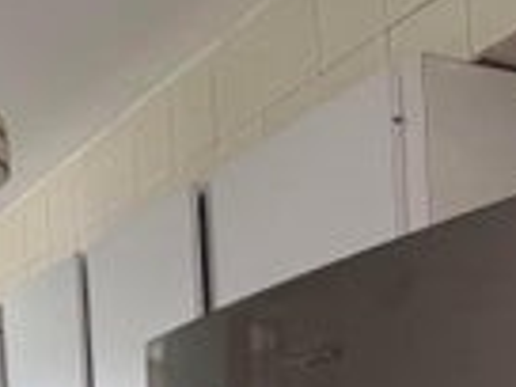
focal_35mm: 61
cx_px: 27
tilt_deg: -2.2
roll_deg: +3.1
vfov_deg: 20.8
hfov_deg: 30.0
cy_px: 562
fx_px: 909
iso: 200
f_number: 1.8
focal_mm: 1.57
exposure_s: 1/60
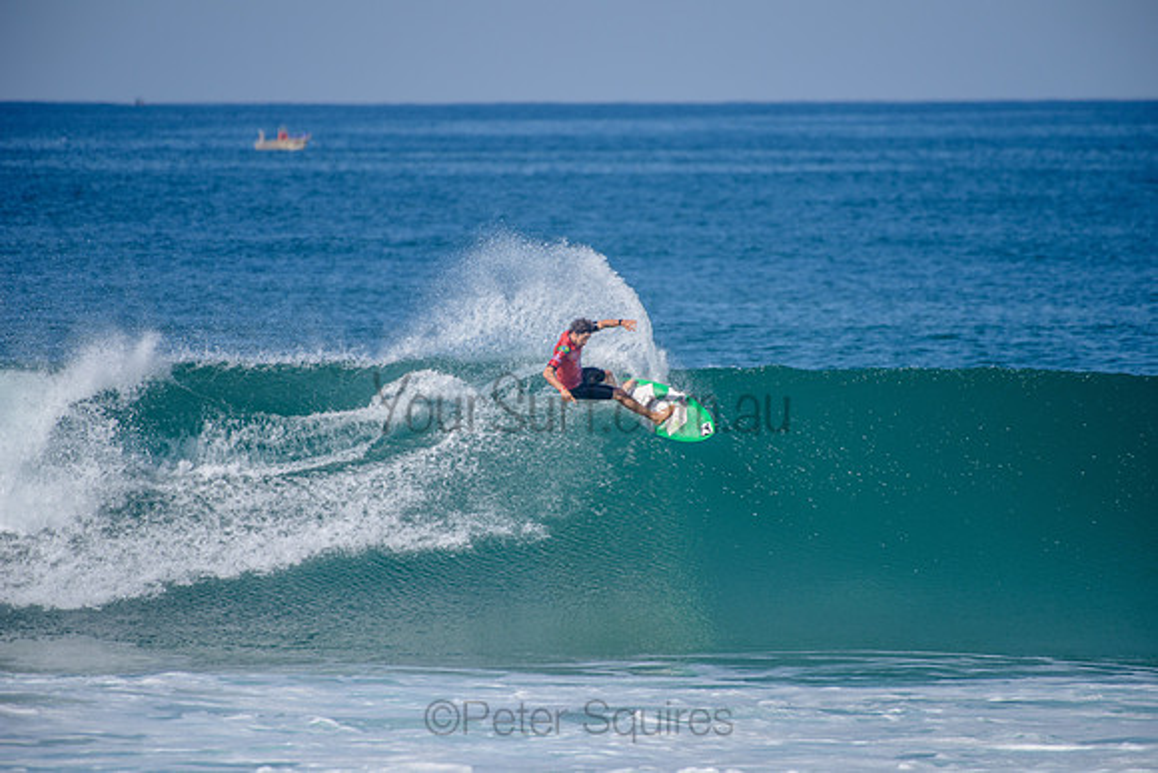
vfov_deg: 2.8
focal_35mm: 500
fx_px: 16086
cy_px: 386
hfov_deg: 4.1
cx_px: 579
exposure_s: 1/2000
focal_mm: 500
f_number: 5.6
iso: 160
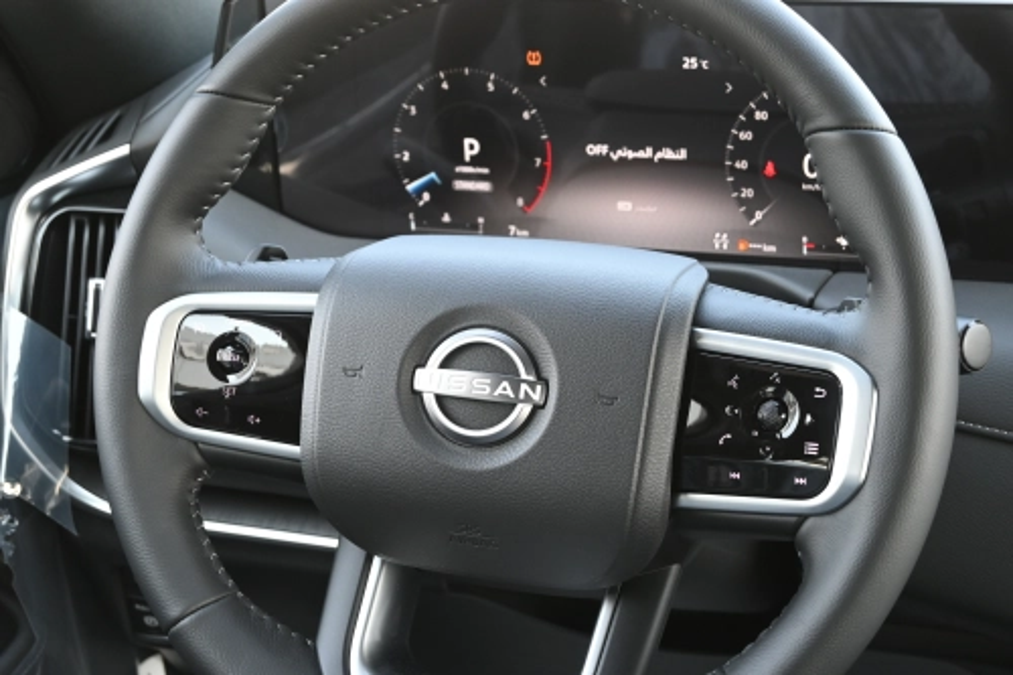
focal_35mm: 68
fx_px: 1899
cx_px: 506
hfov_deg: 29.9
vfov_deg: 20.1
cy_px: 338
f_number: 6
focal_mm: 45
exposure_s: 1/125
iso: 1100
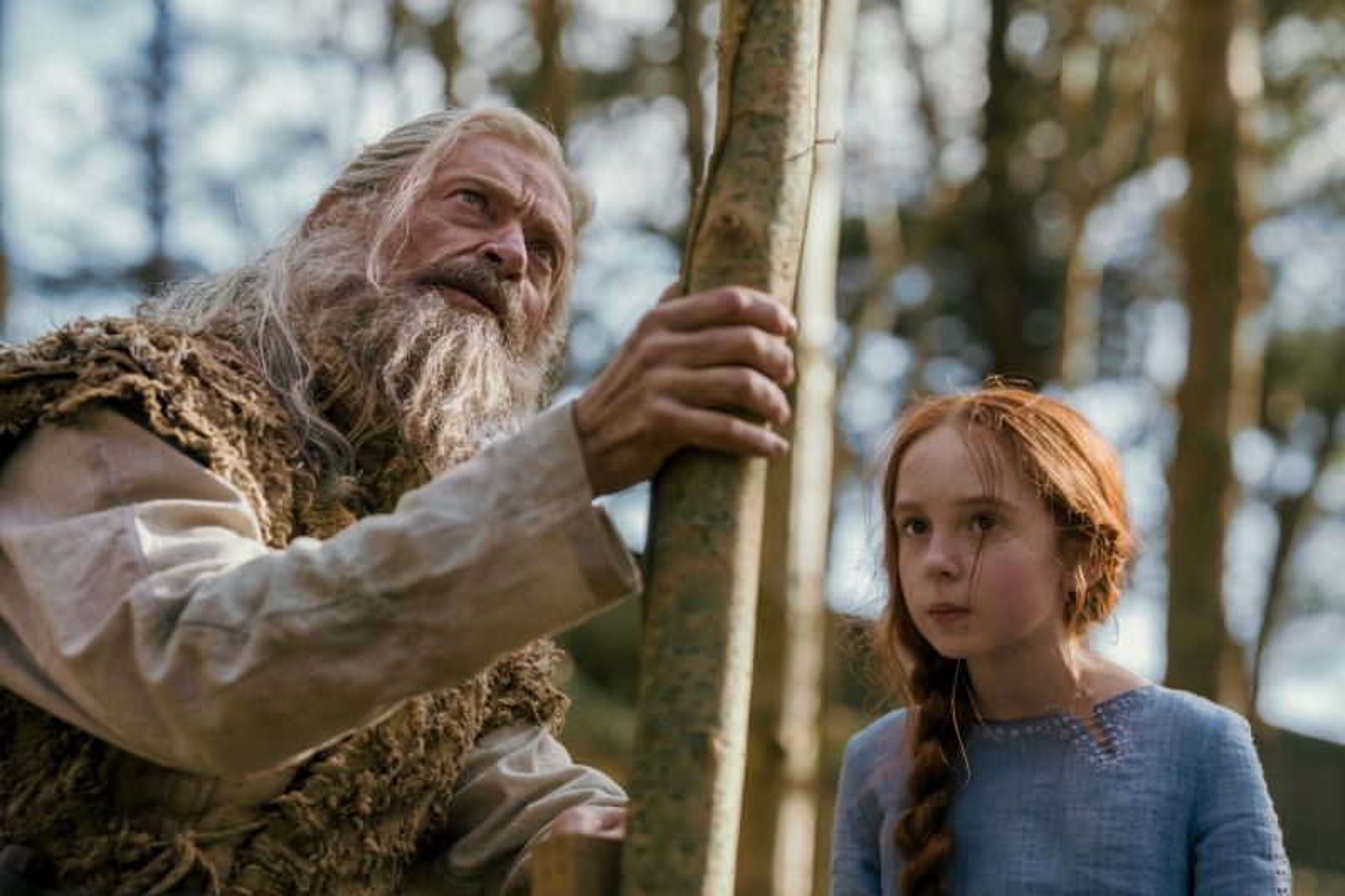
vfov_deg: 11.9
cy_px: 448
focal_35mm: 115
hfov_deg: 17.8
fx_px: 4295
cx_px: 672
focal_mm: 115
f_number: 4
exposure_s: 1/800
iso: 400
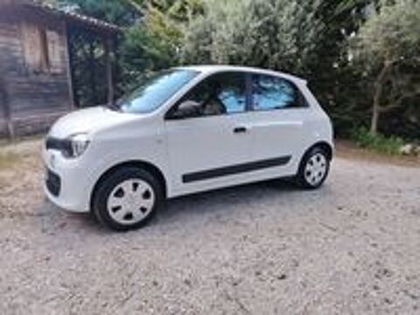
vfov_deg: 56.8
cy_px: 158
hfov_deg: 71.6
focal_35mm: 24
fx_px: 291
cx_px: 210
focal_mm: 5.25
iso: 200
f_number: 1.75
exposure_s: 1/100
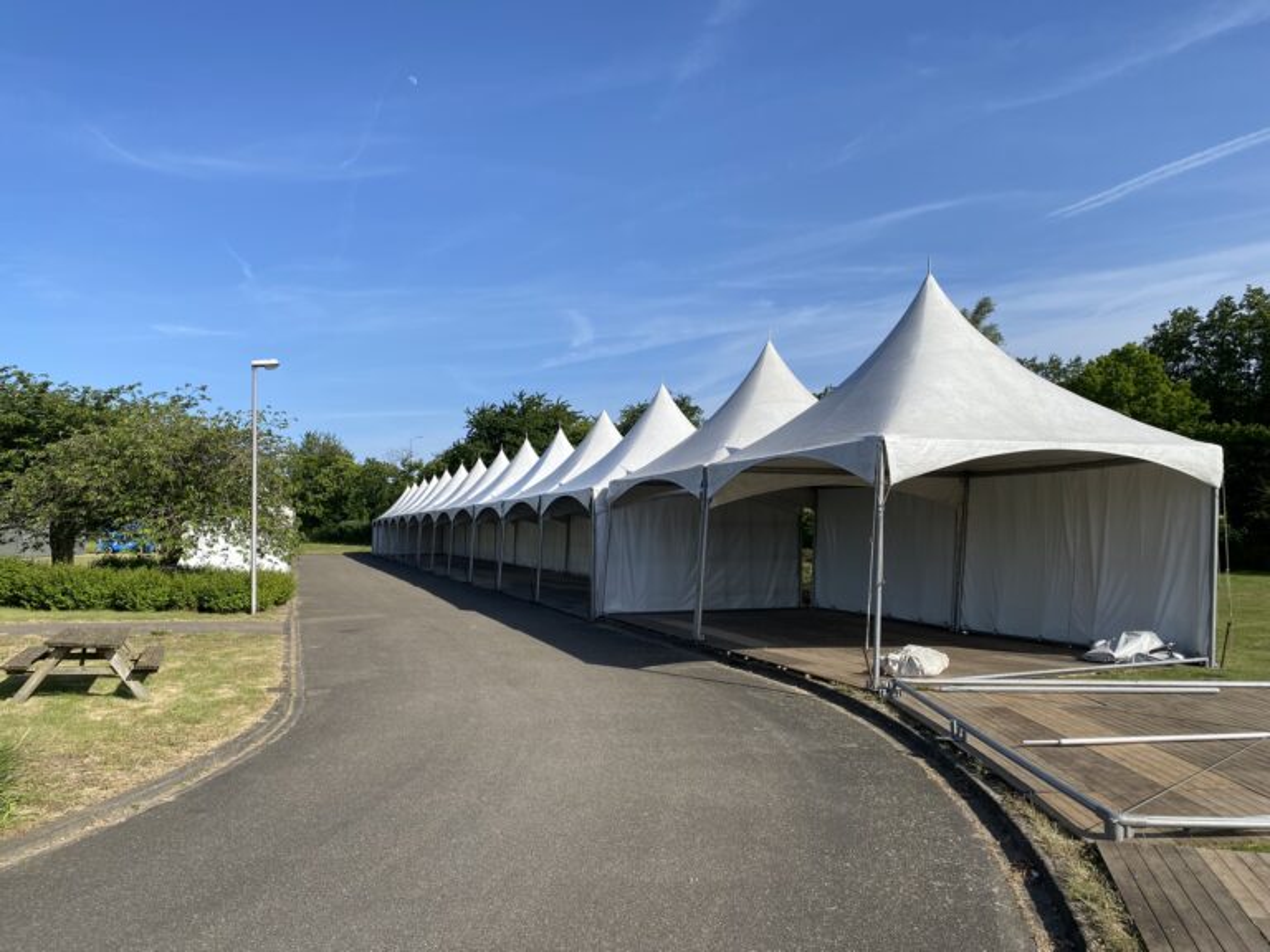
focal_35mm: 26
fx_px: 954
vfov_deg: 53.1
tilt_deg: +4.2
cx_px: 635
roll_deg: +0.5
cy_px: 476
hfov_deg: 67.3
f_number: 1.8
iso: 32
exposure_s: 1/3205
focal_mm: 4.25
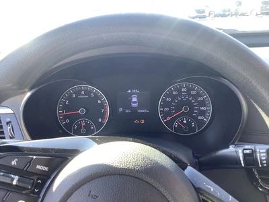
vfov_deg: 45.4
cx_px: 134
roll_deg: +3.0
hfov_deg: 58.4
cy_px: 101
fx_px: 241
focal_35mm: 31
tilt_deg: -20.7
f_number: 2.4
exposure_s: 1/100
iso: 80
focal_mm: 3.3
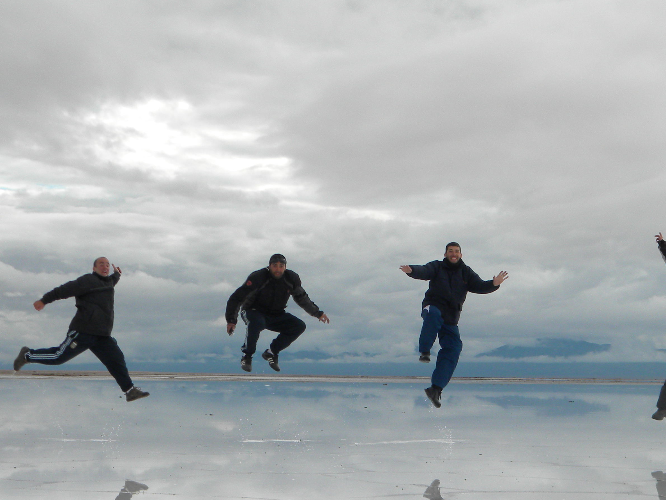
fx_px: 1655
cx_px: 381
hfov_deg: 22.7
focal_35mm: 86
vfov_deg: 17.1
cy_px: 351
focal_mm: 10.1
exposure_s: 1/928
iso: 110
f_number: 4.1
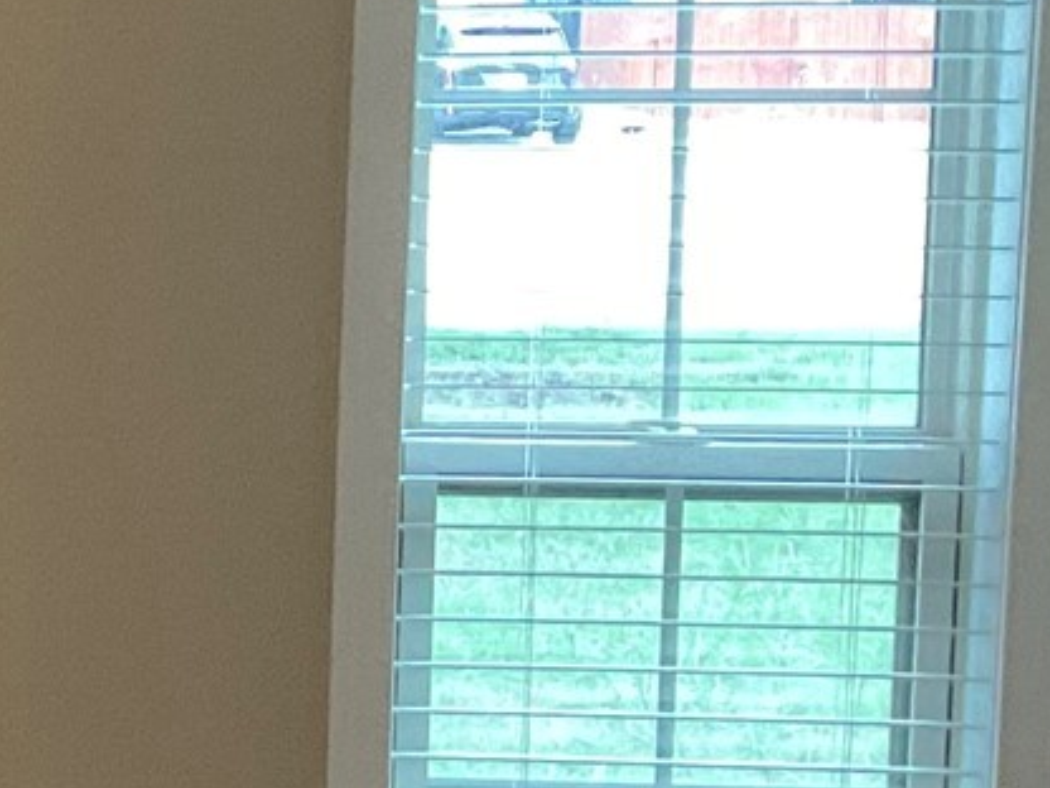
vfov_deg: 11.1
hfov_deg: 12.4
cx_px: -1262
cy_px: 447
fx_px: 4065
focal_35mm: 134
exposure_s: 1/60
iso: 125
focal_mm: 3
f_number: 1.8
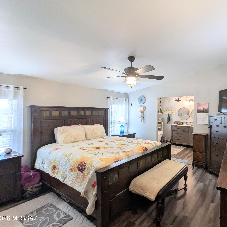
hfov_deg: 76.2
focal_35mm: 19
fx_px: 141
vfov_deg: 77.7
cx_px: 143
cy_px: 114
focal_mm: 2.35
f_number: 2.2
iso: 61
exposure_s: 1/60
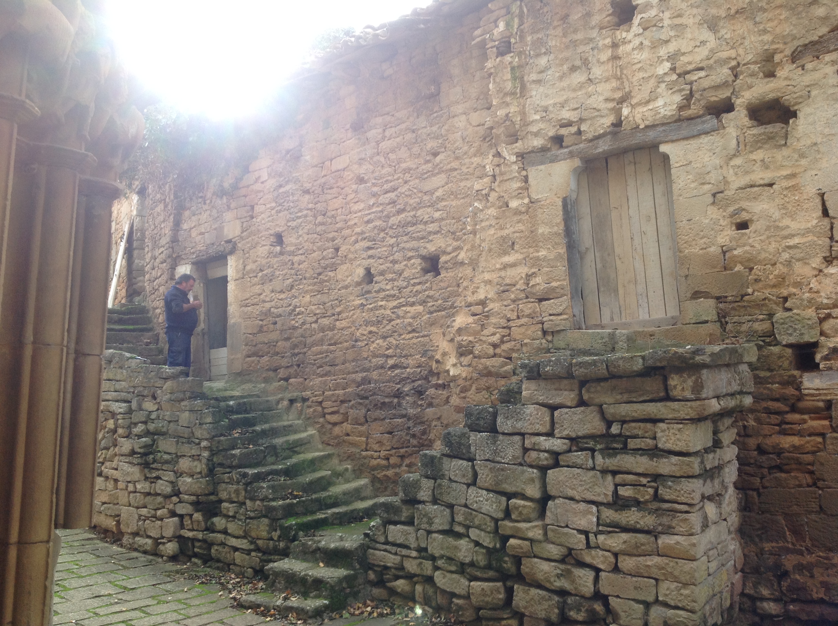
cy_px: 313
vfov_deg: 40.6
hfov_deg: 52.7
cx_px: 419
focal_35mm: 35
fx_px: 846
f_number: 2.4
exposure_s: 1/315
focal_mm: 4.28
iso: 50
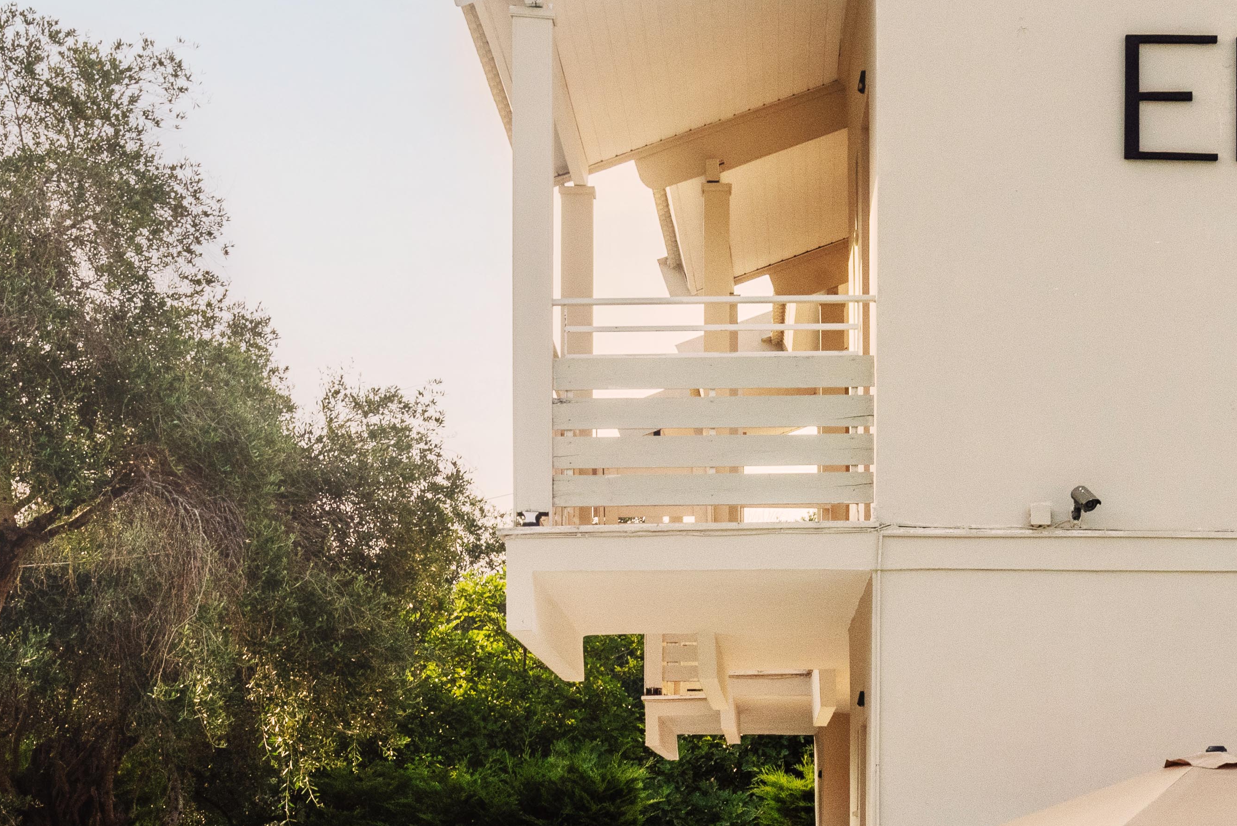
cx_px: 866
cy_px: 545
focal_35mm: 86
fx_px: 2956
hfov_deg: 23.5
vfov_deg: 15.9
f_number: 11
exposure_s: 1/250
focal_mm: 38
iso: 640
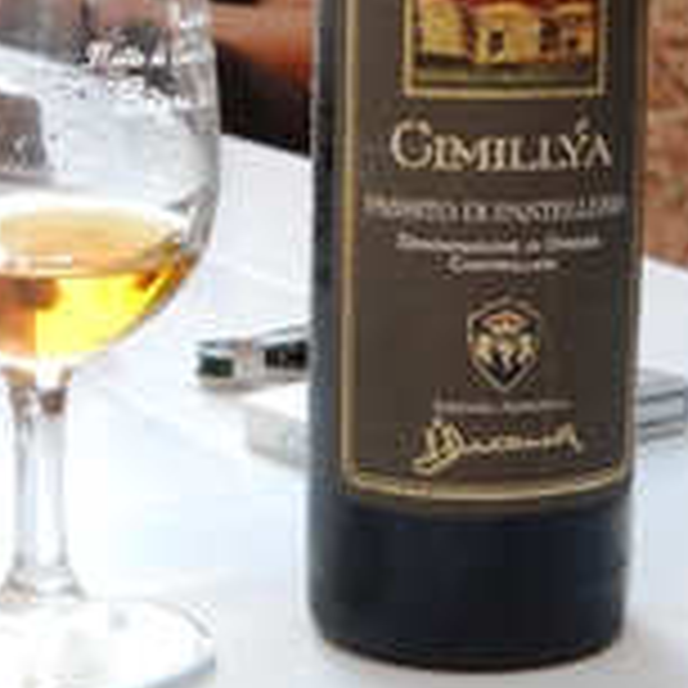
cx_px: 360
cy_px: 63
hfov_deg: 16.4
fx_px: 2384
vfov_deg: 16.2
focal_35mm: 106
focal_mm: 6.72
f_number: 3.1
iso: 91
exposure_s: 1/60
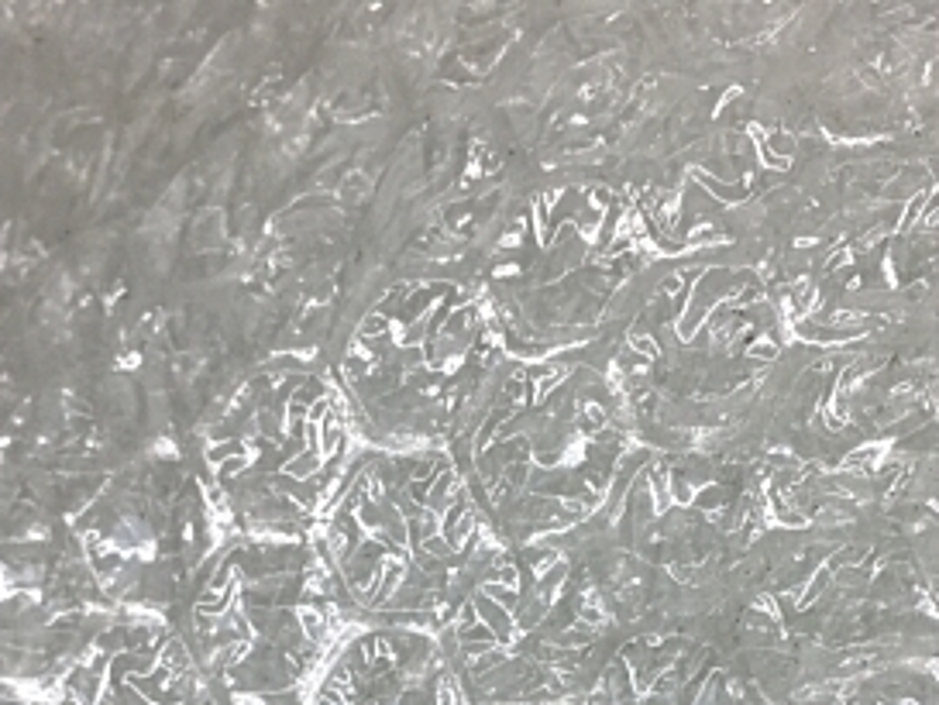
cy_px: 818
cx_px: 526
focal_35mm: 68
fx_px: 1845
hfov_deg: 28.5
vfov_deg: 20.4
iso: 25
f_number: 2.2
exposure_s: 1/157
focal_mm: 4.15
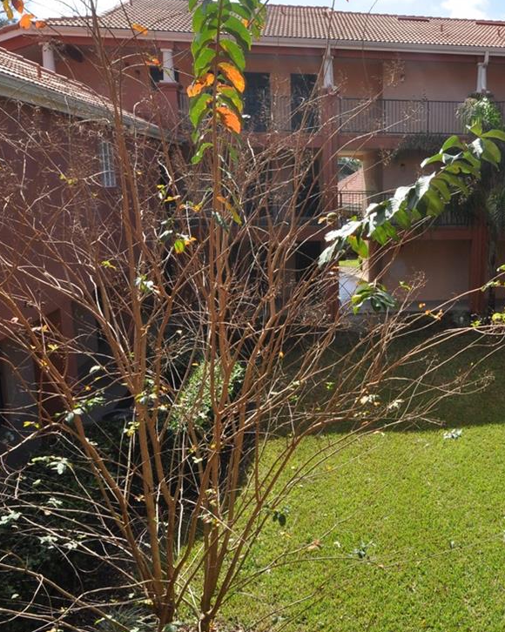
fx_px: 580
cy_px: 299
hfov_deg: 44.9
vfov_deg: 57.2
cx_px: 398
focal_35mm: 31
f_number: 8
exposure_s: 1/250
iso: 200
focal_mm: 10
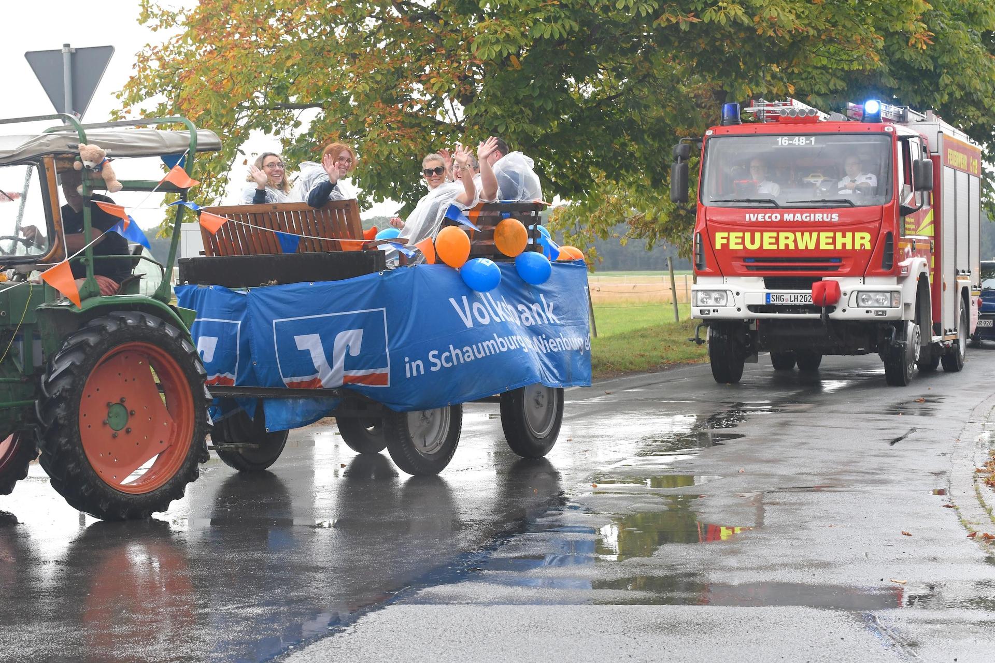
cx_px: 498
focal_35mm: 87
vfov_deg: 15.7
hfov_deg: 23.4
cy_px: 332
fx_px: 2404
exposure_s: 1/200
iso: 800
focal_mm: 58
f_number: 7.1
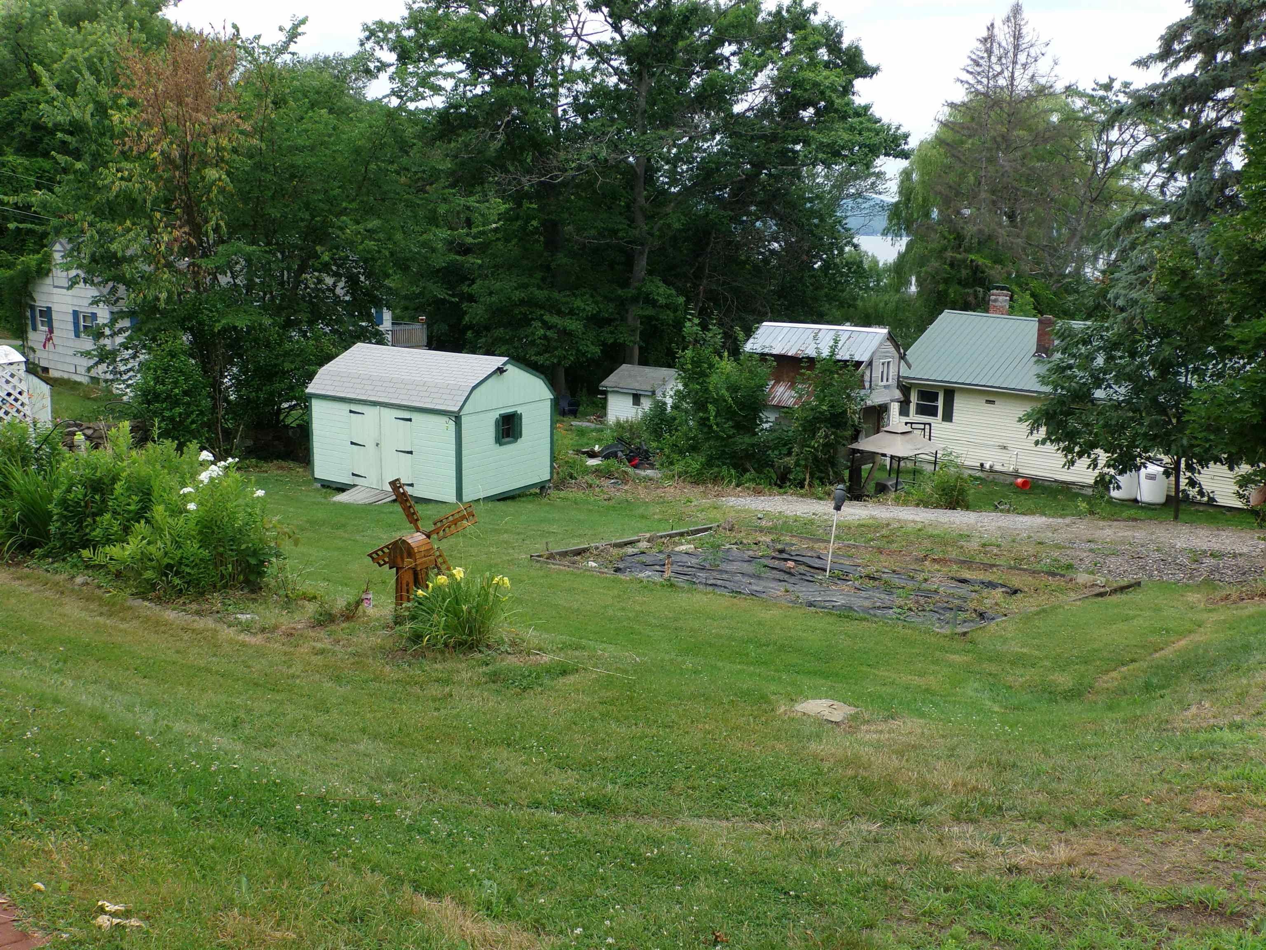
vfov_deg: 42.9
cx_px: 633
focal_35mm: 33
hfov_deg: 55.4
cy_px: 475
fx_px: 1207
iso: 160
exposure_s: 1/210
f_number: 7.99
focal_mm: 5.9
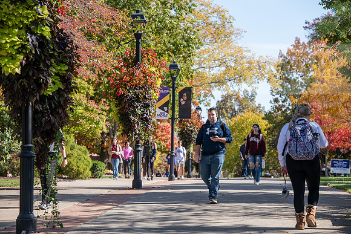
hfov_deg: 15.8
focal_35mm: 130
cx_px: 176
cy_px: 117
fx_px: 1268
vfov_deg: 10.6
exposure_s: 1/500
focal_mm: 130
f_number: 5.6
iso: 160
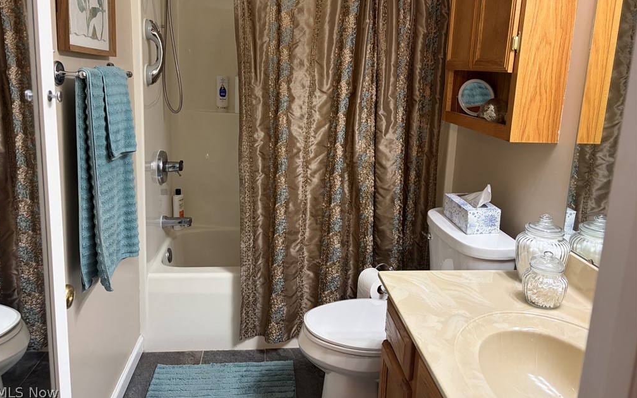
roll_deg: -2.1
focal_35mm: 28
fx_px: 486
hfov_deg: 66.5
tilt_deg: -10.7
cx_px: 316
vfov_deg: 44.3
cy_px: 160
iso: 125
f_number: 1.6
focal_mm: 5.96
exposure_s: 1/60
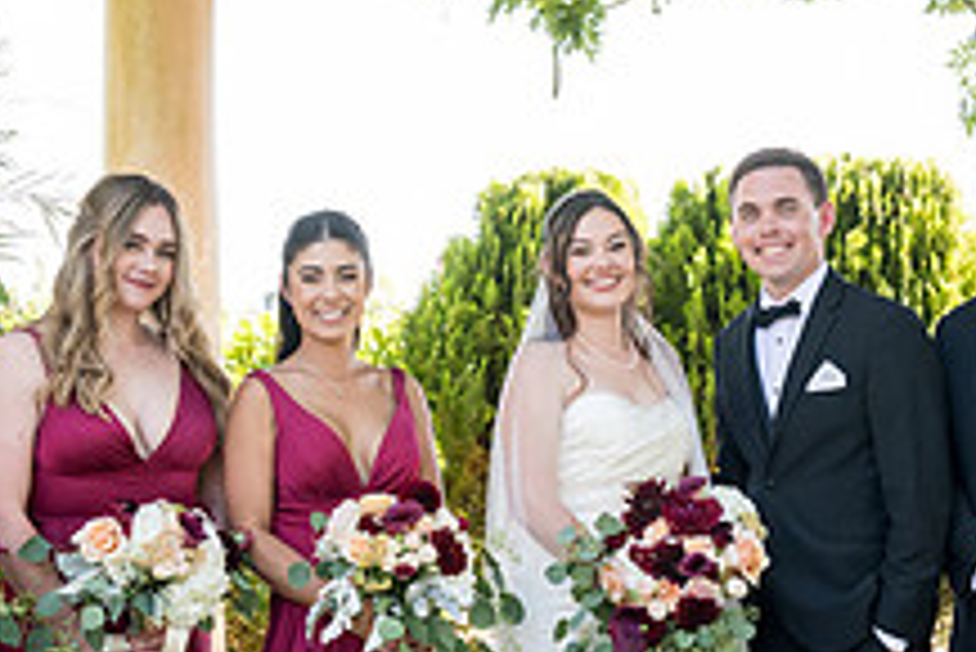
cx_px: 851
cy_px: 330
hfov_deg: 16.7
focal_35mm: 121
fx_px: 3283
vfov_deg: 11.3
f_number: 6.3
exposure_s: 1/320
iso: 1600
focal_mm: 43
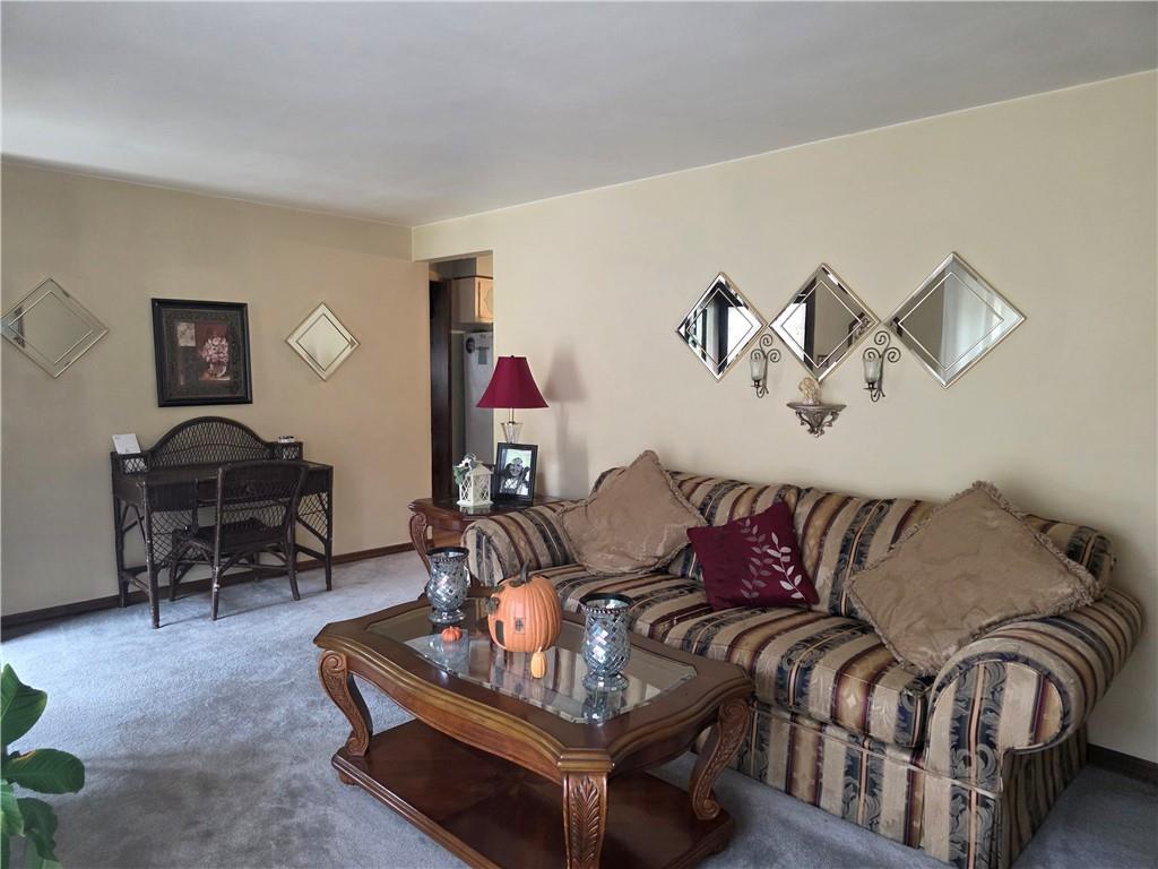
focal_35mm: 23
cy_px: 434
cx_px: 579
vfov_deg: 58.9
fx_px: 769
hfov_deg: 73.9
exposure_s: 1/120
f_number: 1.7
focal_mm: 6.3
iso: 500
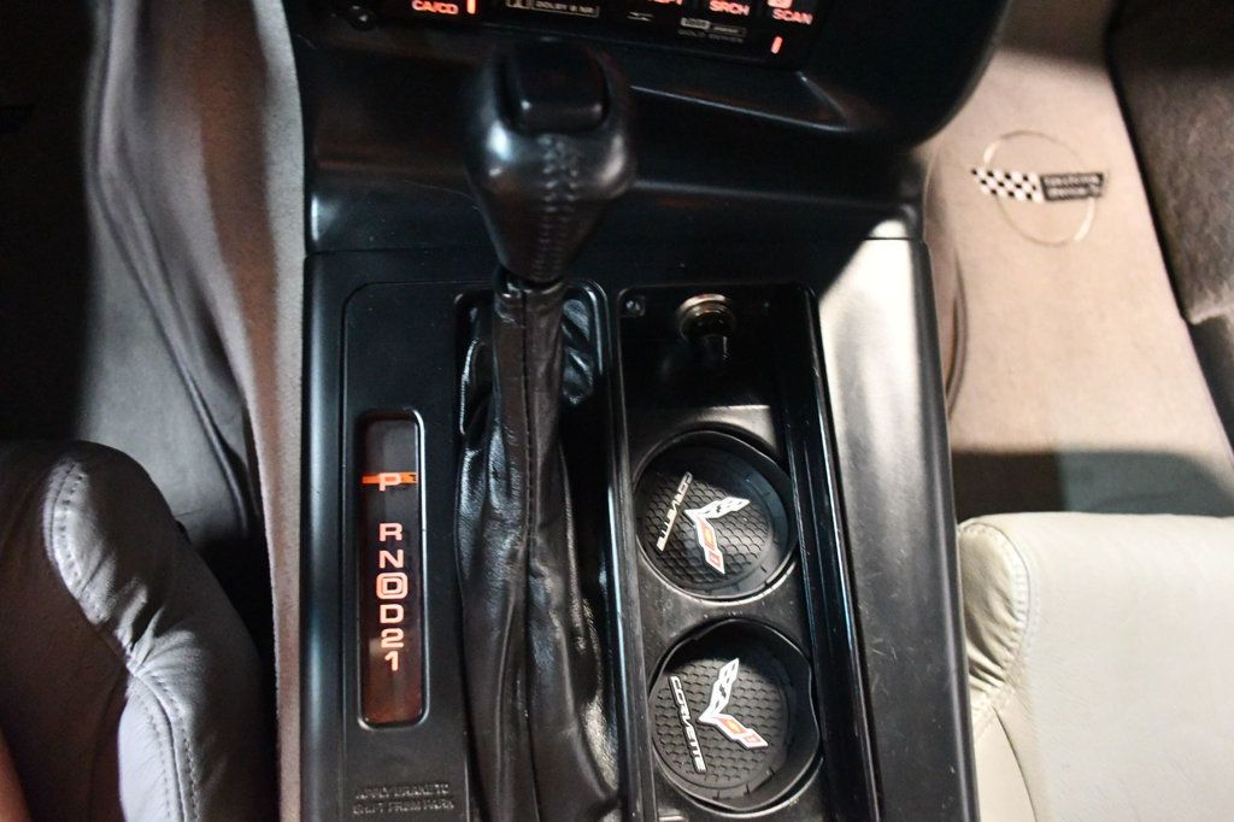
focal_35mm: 27
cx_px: 617
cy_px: 411
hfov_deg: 67.4
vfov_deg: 47.9
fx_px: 925
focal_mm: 18
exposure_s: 1/60
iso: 12800
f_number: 3.5
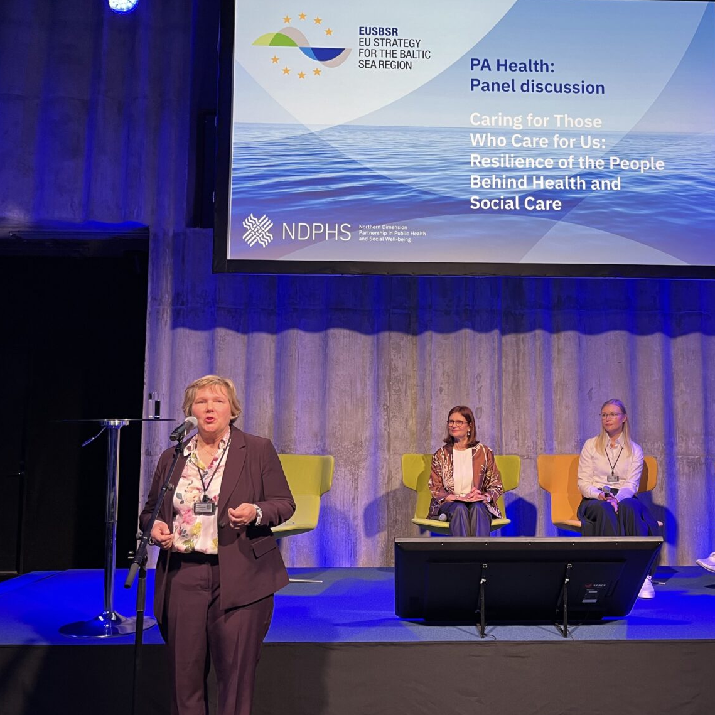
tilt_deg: +5.3
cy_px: 359
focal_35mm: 31
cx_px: 439
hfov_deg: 52.1
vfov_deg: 52.5
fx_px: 724
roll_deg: -0.2
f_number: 1.6
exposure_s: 1/75
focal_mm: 5.1
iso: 100
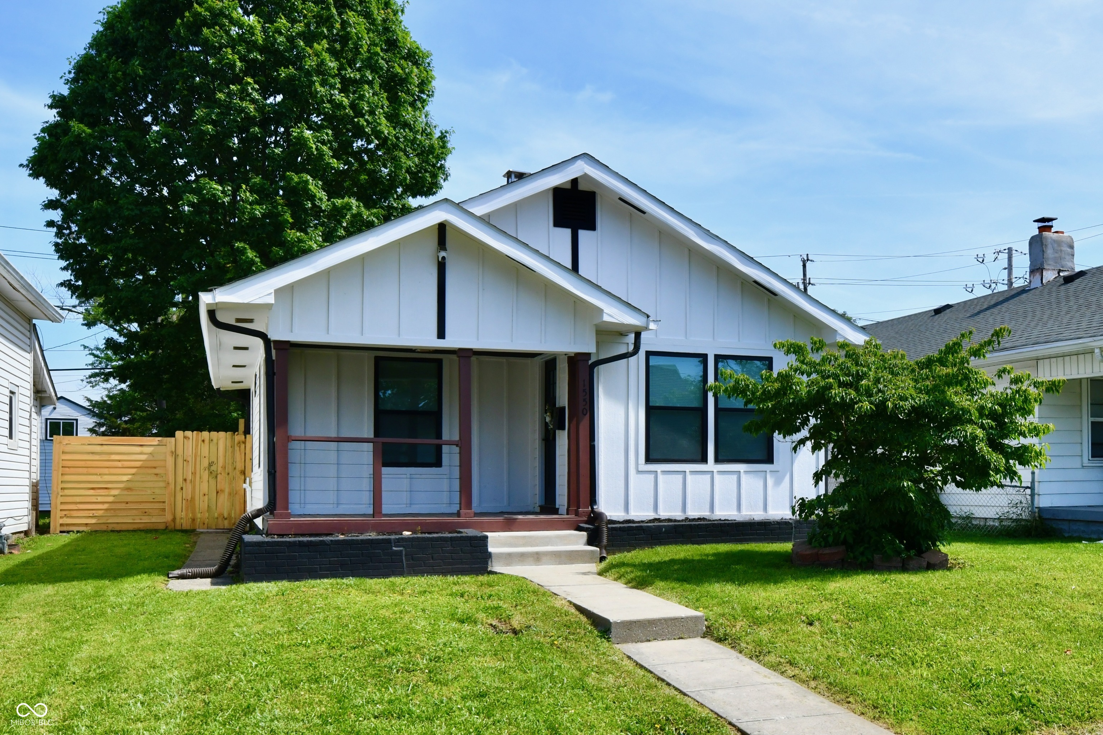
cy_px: 368
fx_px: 674
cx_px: 552
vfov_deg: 57.2
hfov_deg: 78.6
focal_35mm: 22
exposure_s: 1/640
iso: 640
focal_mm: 22
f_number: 13
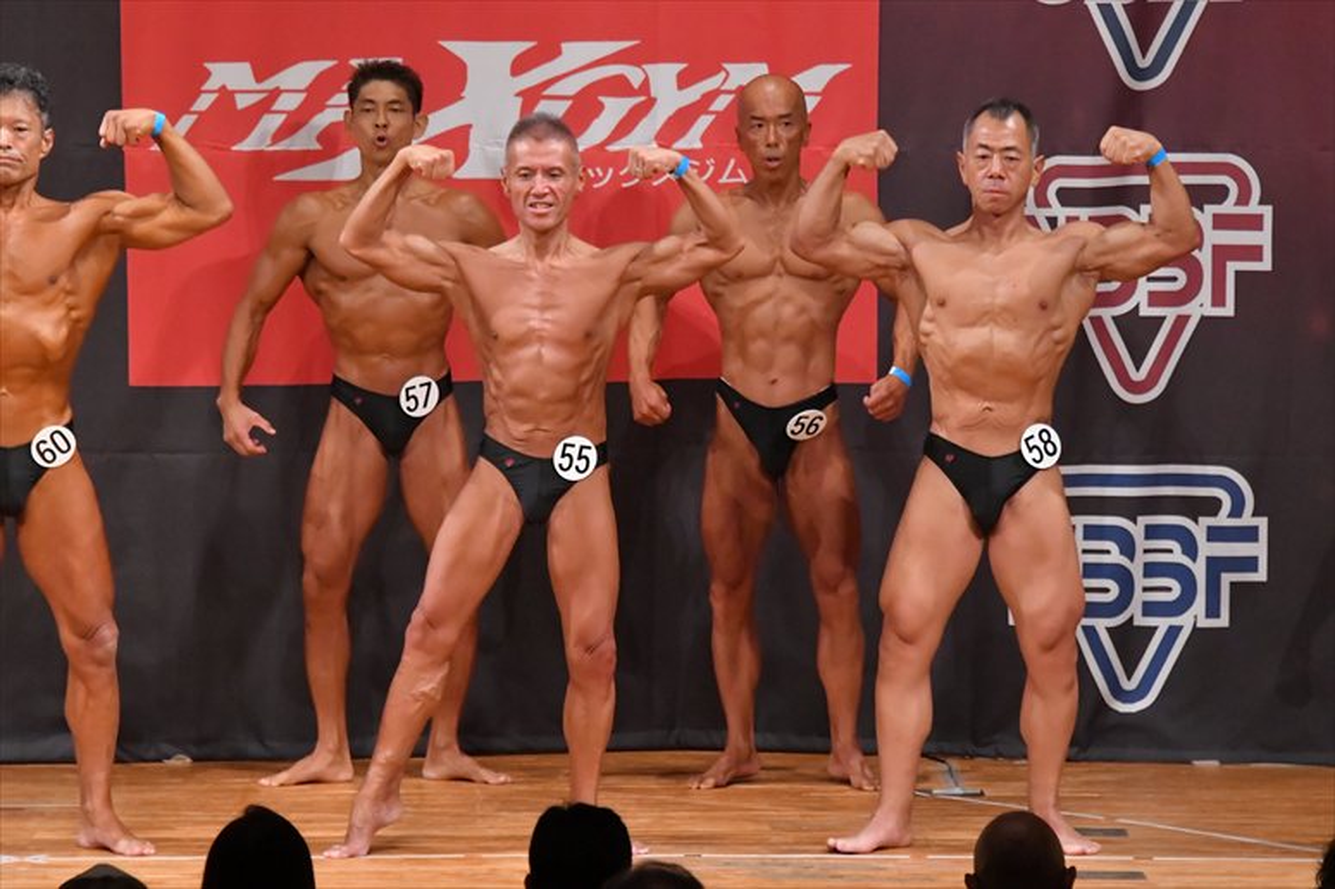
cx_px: 668
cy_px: 444
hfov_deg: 7.2
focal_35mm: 285
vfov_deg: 4.8
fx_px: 10564
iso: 9000
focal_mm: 190
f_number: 5.6
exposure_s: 1/400
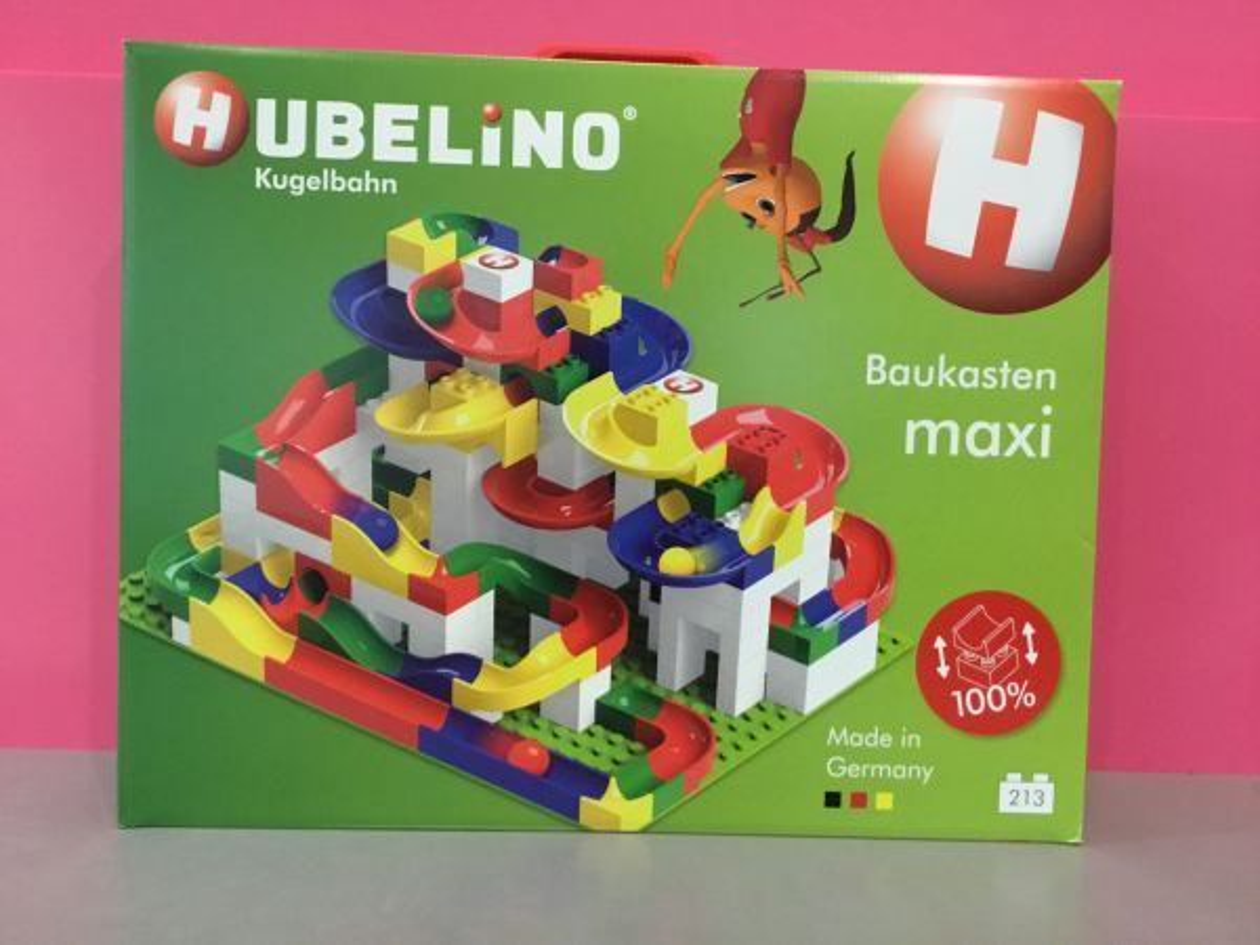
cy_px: 472
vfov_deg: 45.4
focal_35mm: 31
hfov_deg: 58.4
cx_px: 630
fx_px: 1128
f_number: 2.4
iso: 200
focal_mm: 3.3
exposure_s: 1/17
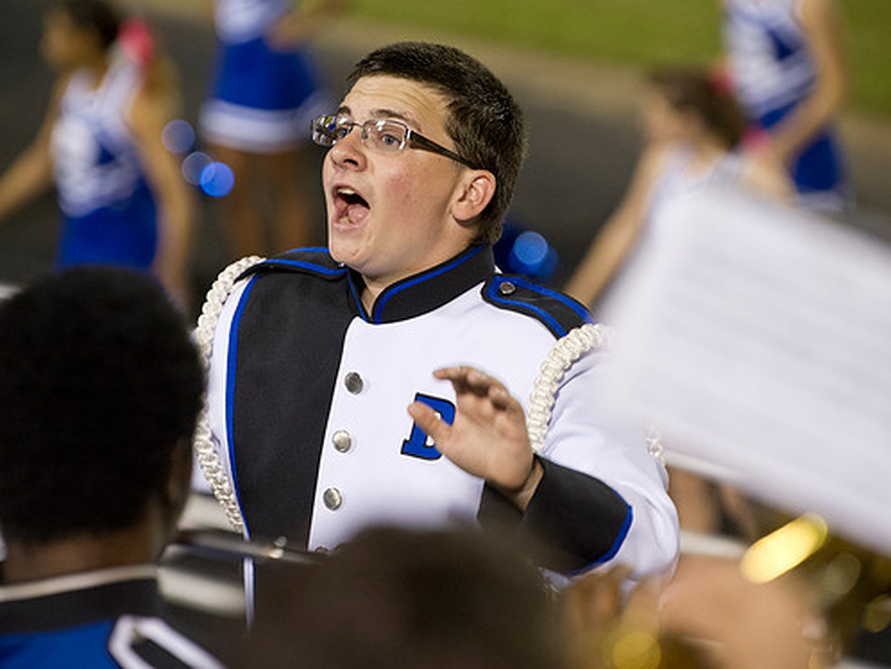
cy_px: 336
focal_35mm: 246
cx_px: 420
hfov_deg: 8.0
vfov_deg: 6.0
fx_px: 6335
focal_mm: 220
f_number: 4
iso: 4000
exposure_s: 1/125
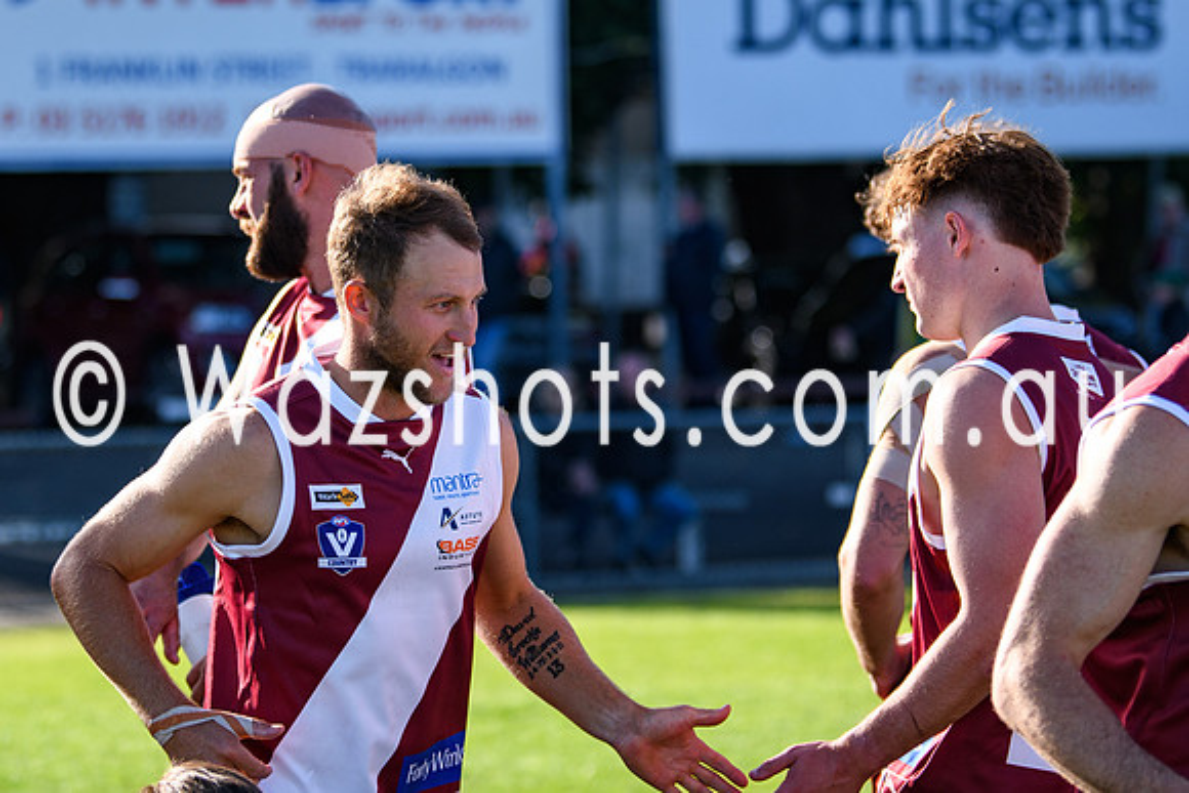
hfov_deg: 10.2
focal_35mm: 202
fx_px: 6669
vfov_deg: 6.8
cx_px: 499
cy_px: 361
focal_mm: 98
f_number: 2.8
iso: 160
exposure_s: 1/1250
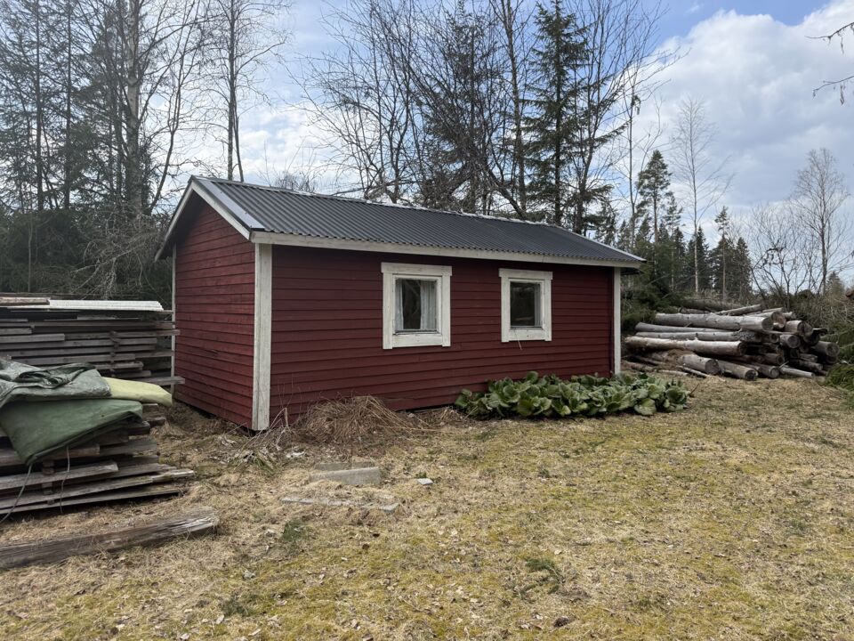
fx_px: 592
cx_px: 427
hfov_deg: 71.6
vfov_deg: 56.8
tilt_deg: +0.4
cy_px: 320
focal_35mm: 24
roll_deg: -0.8
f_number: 1.78
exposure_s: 1/2232
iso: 100
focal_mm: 6.76
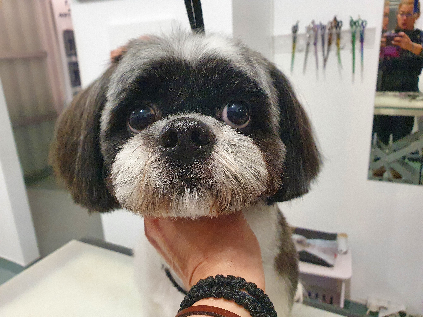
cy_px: 158
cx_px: 212
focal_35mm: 26
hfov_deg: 67.3
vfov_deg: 53.1
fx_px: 318
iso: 640
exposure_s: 1/50
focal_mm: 4.32
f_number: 2.4
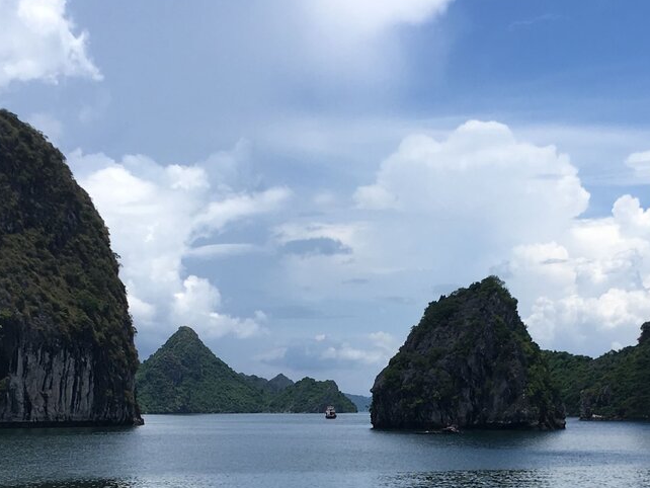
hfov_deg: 29.7
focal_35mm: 65
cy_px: 440
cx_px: 400
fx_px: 1221
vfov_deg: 22.1
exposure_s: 1/2481
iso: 25
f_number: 2.2
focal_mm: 4.15
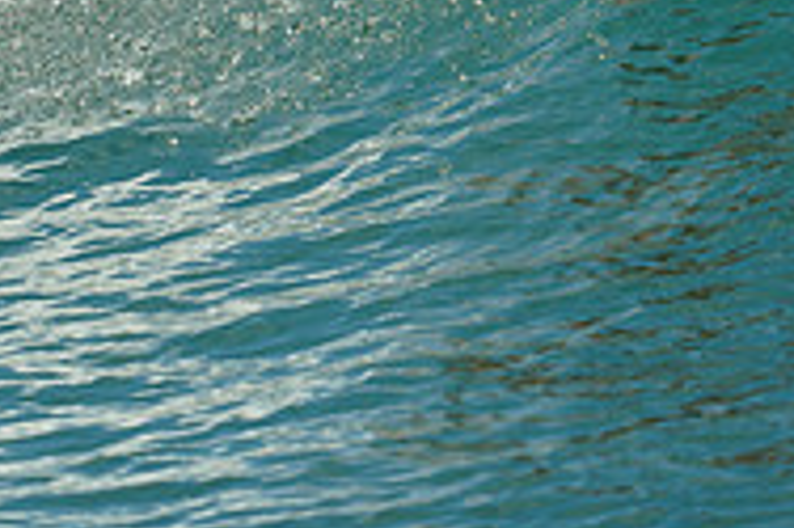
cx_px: 135
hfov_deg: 1.7
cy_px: -226
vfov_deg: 1.1
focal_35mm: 1236
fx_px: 27236
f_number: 2.8
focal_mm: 400
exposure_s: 1/1250
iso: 125
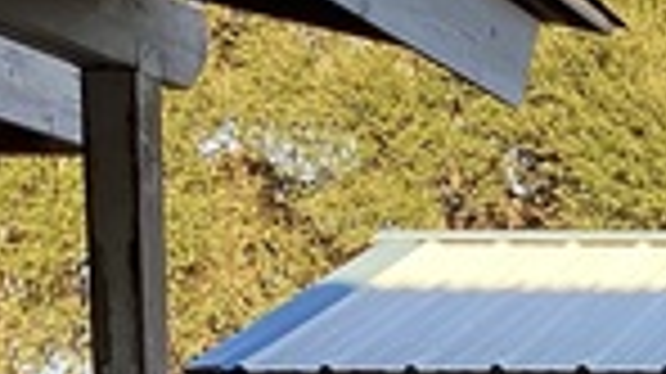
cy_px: 879
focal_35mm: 146
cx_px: 1386
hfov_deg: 12.7
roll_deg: -0.5
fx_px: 2576
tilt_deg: -8.3
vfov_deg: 7.7
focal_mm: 3.3
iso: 25
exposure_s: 1/120
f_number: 2.4
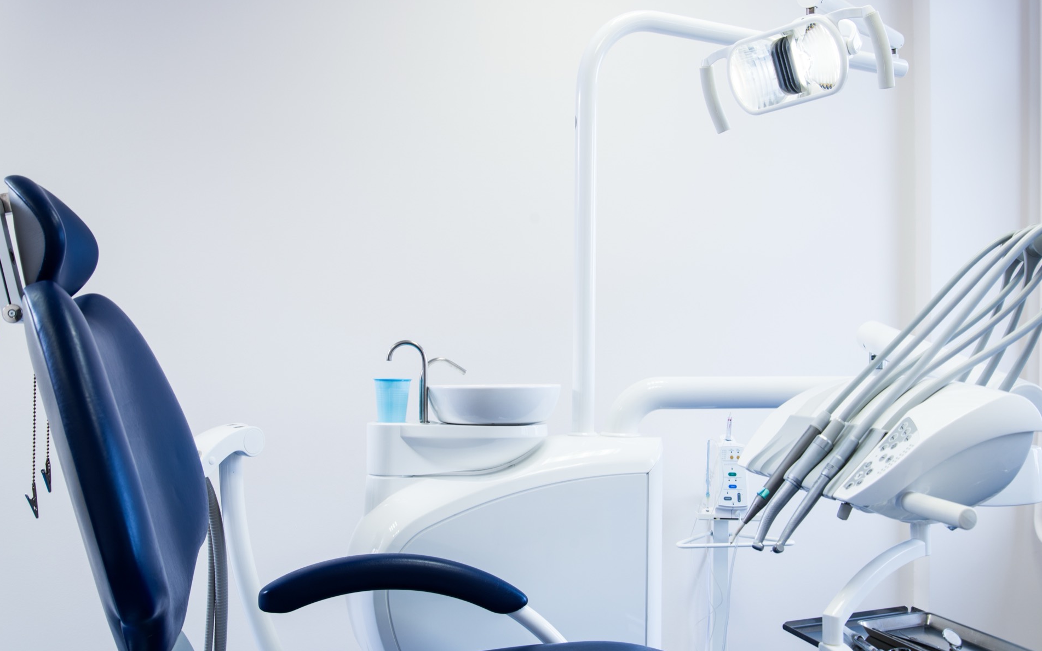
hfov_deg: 54.0
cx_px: 520
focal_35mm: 36
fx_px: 1022
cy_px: 336
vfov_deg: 35.3
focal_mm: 35
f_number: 8
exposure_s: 1/10
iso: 100
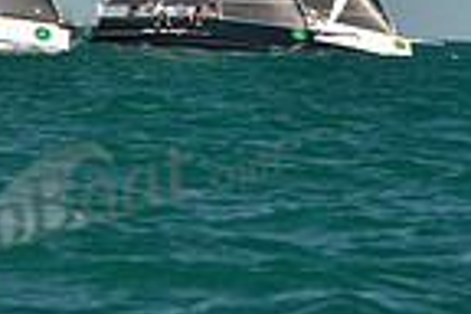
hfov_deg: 5.3
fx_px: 5024
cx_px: -347
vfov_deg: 3.6
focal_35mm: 384
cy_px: -247
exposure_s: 1/1600
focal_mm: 95
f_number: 5.6
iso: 400
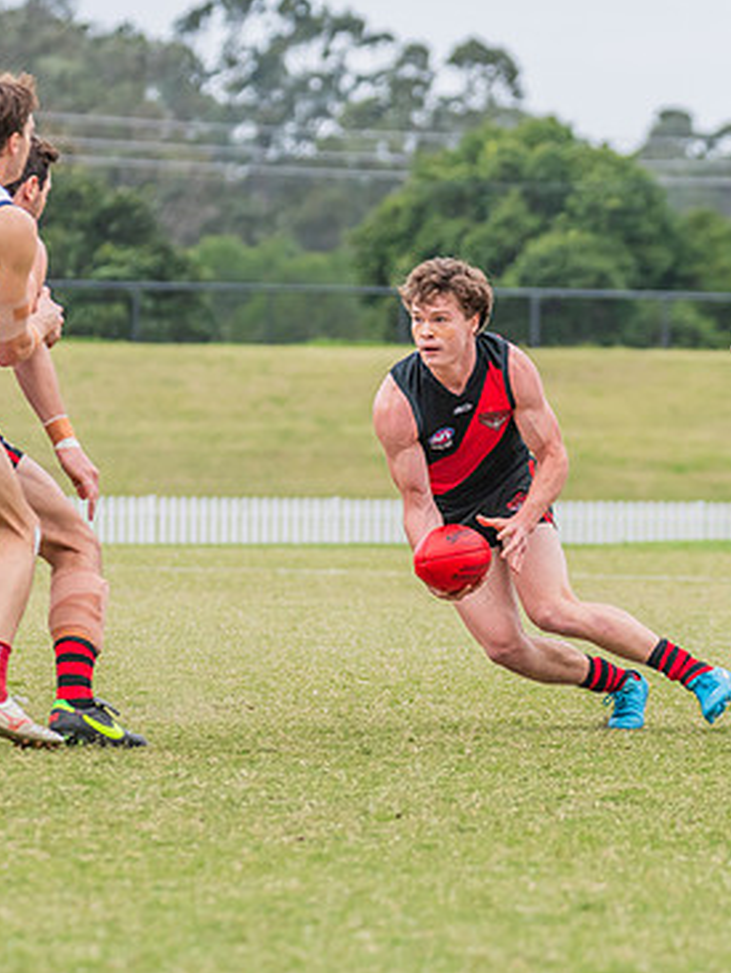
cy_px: 550
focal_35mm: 423
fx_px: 11896
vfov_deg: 4.7
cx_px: 496
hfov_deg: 3.5
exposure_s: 1/1250
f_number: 7.1
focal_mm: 220
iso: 800
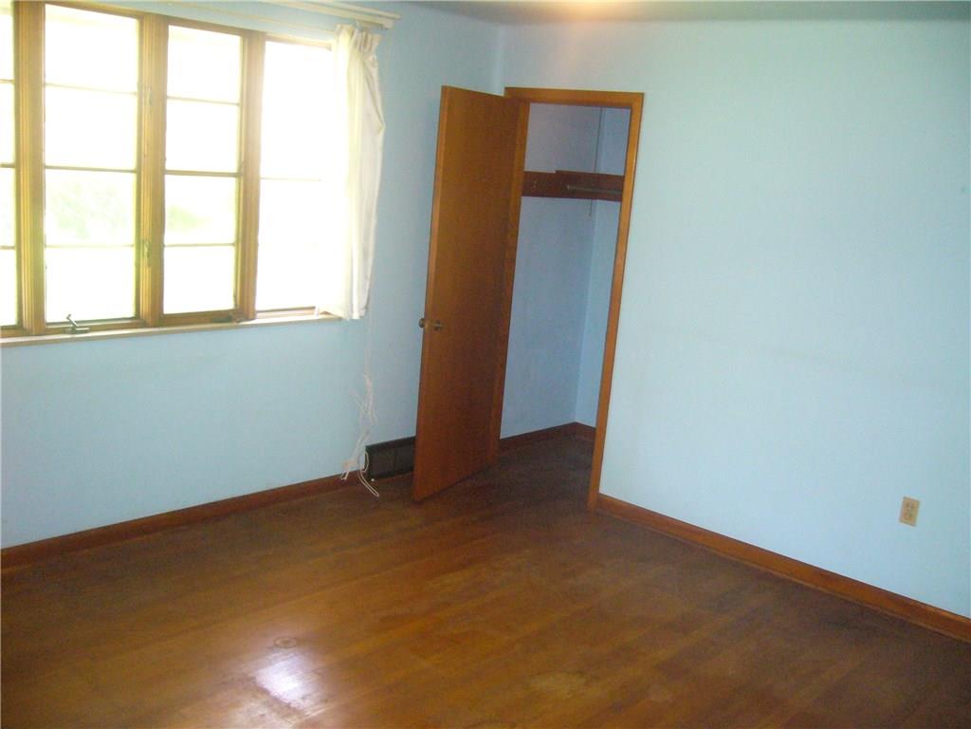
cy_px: 364
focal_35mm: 35
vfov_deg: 40.7
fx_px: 982
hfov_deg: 52.6
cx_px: 486
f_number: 2.8
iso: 400
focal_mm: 5.8
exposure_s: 1/30
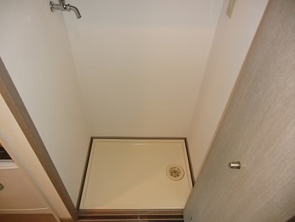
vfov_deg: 56.9
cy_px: 111
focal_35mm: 24
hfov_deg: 71.6
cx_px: 148
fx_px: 205
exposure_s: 1/60
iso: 400
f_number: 3.2
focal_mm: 4.3
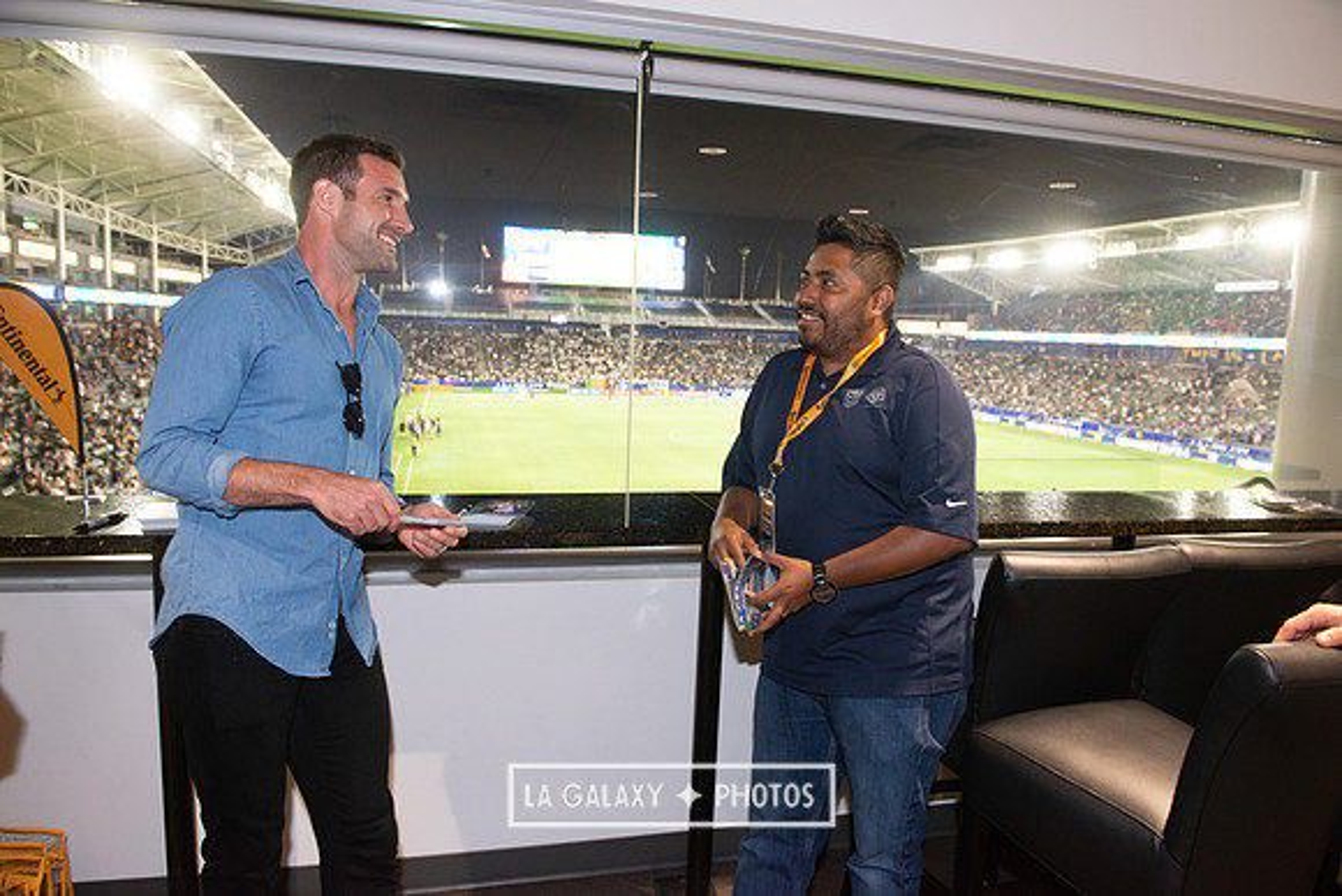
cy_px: 448
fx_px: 895
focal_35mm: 24
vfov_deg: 53.2
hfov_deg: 73.7
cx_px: 671
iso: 640
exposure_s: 1/80
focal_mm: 24
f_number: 6.3
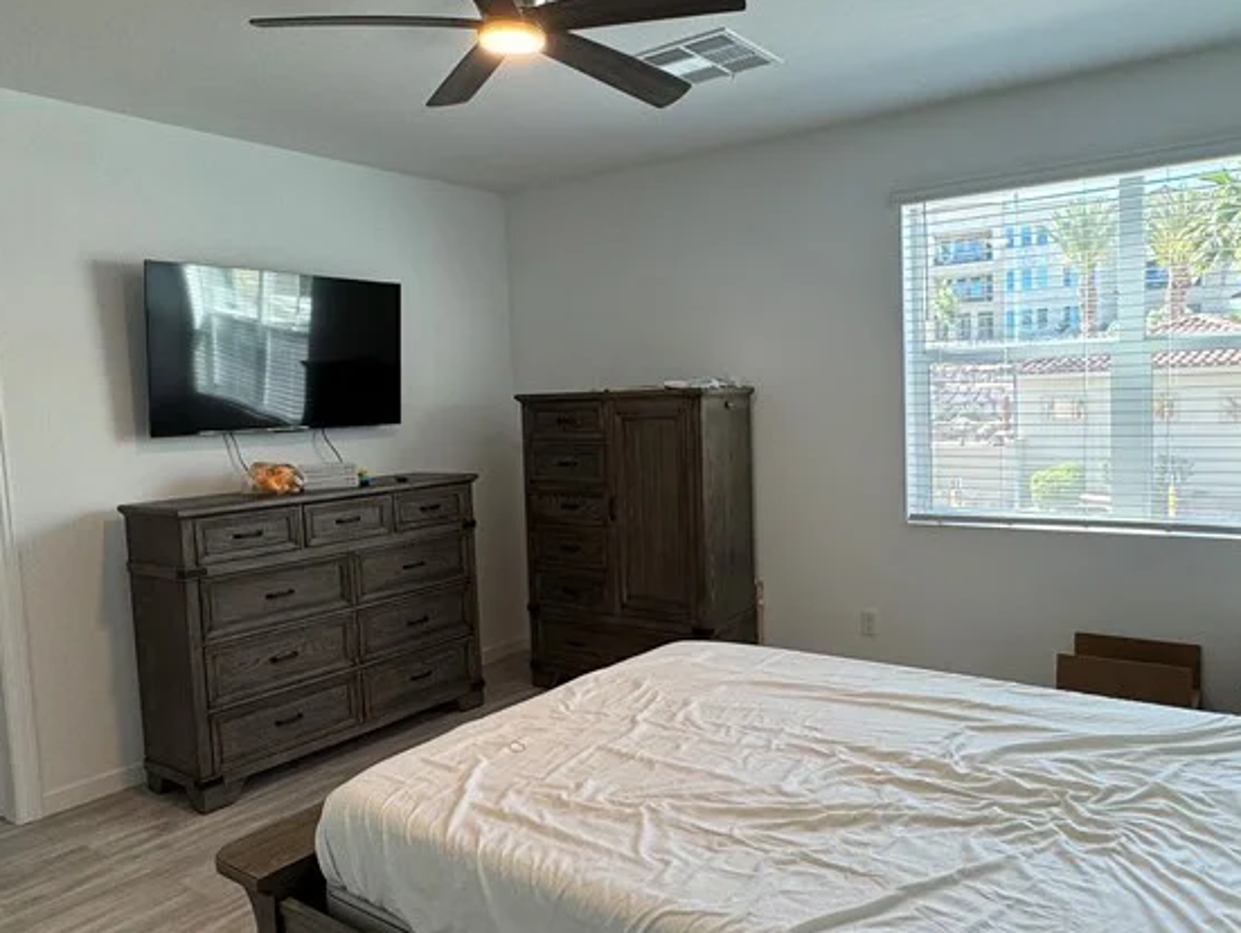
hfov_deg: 67.2
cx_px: 673
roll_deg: +1.8
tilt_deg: -4.4
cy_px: 466
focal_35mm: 26
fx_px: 933
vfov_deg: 53.1
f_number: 2.2
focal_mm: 2.22
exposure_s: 1/120
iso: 100
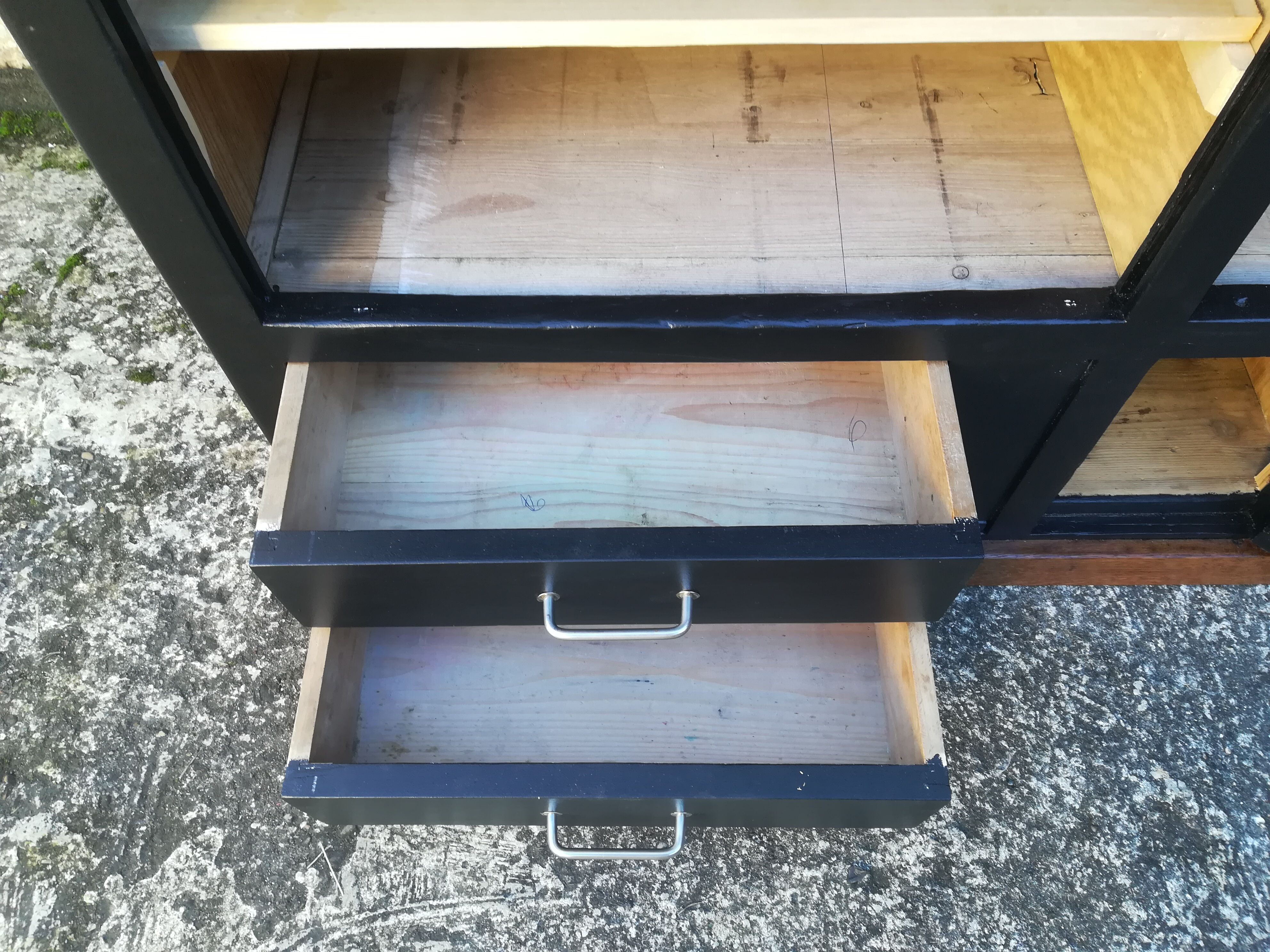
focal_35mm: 26
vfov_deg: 53.1
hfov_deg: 67.3
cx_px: 635
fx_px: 954
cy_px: 476
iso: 100
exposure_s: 1/40
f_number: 2.2
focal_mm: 3.83
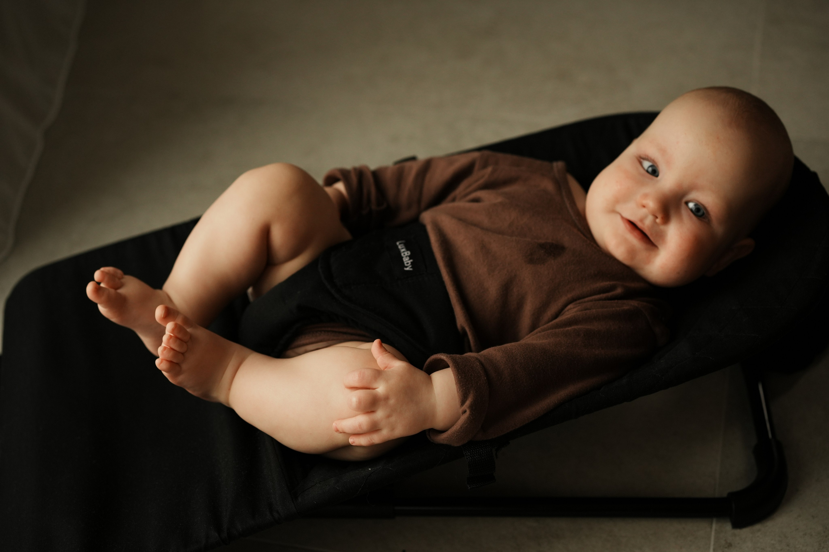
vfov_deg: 27.0
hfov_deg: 39.6
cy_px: 276
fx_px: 1151
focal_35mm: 50
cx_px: 414
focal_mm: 50
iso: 640
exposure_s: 1/400
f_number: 2.8
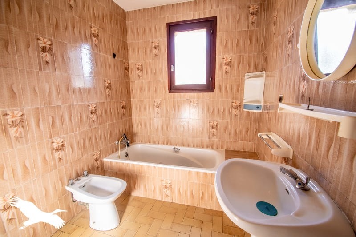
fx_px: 148
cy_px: 118
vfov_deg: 77.3
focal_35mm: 15
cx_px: 178
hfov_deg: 100.4
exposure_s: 1/125
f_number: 5.6
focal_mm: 10
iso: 800
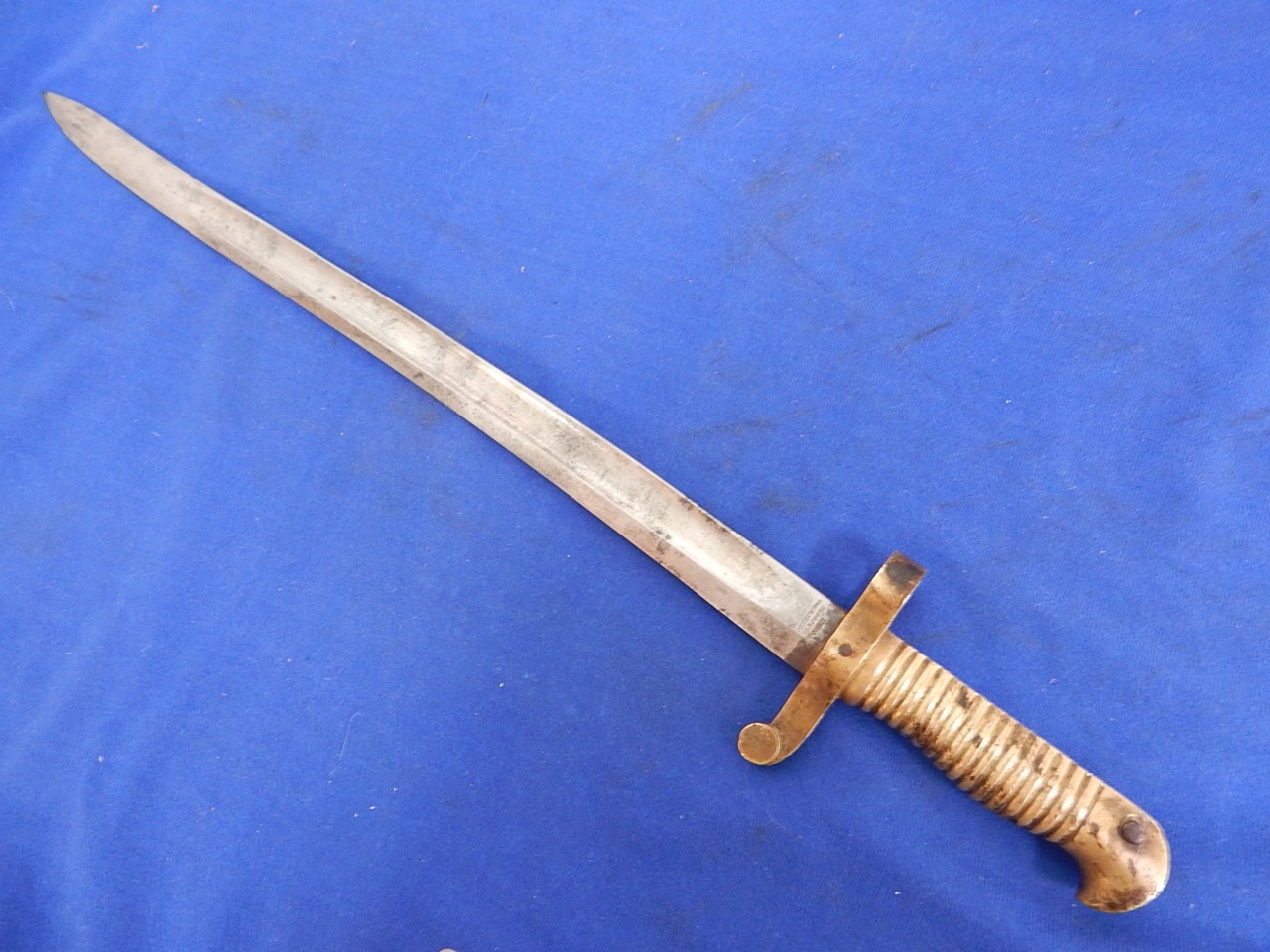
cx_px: 635
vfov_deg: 61.1
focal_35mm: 22
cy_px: 476
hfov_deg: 76.4
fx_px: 807
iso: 400
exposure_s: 1/13
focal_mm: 4
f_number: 3
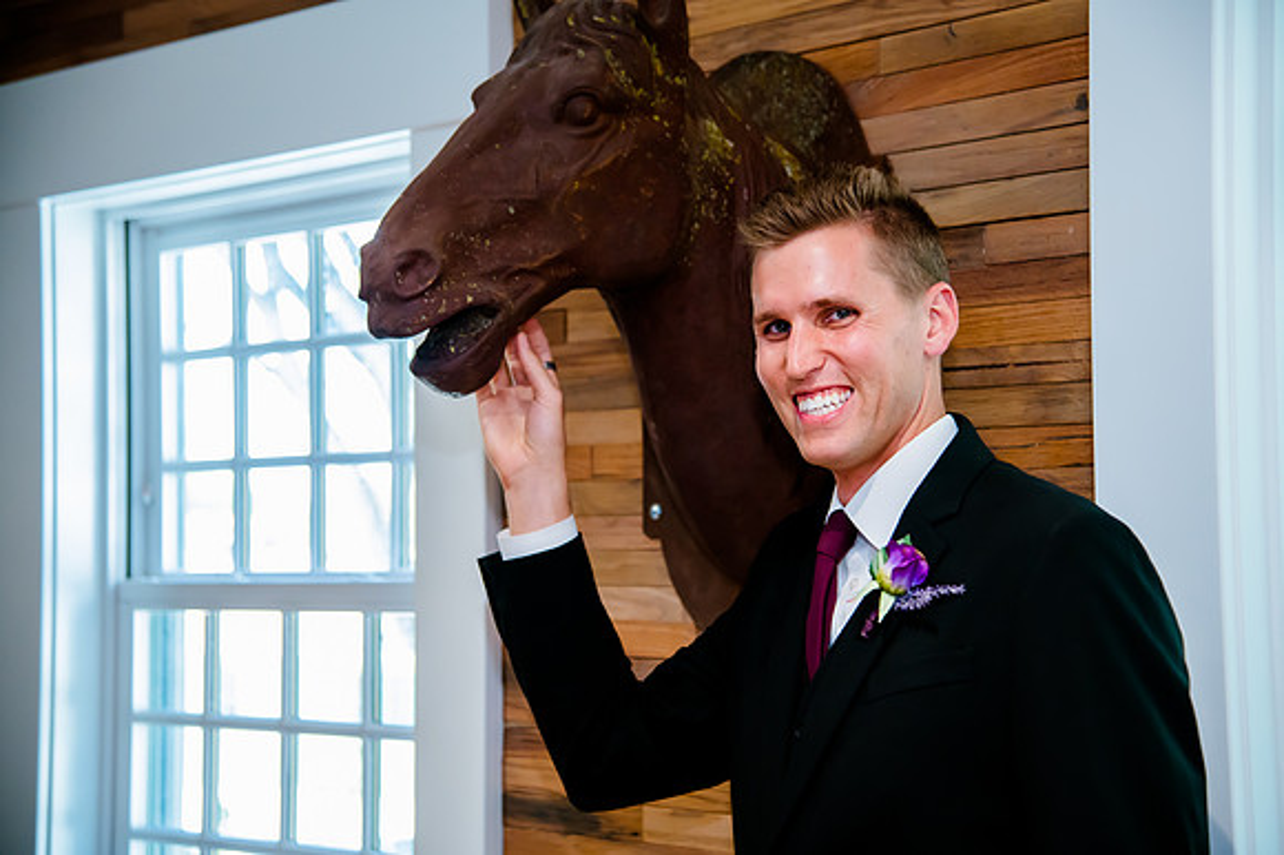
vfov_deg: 19.8
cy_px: 417
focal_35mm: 69
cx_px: 657
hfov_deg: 29.4
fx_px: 2451
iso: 3200
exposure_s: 1/250
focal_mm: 66
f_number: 4
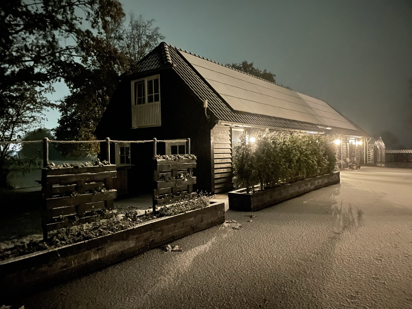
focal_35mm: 26
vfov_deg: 53.1
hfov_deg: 67.3
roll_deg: +1.2
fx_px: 309
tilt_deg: +0.5
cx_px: 206
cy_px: 154
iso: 2500
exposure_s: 1/4
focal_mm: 4.2
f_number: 1.6
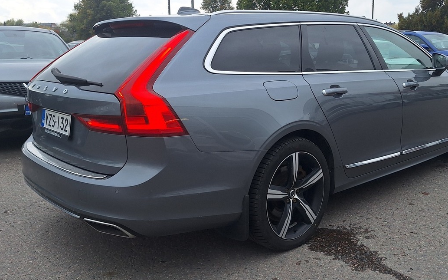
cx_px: 259
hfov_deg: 56.4
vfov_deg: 37.1
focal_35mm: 34
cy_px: 113
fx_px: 415
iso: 40
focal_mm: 5.54
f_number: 1.8
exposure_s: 1/507
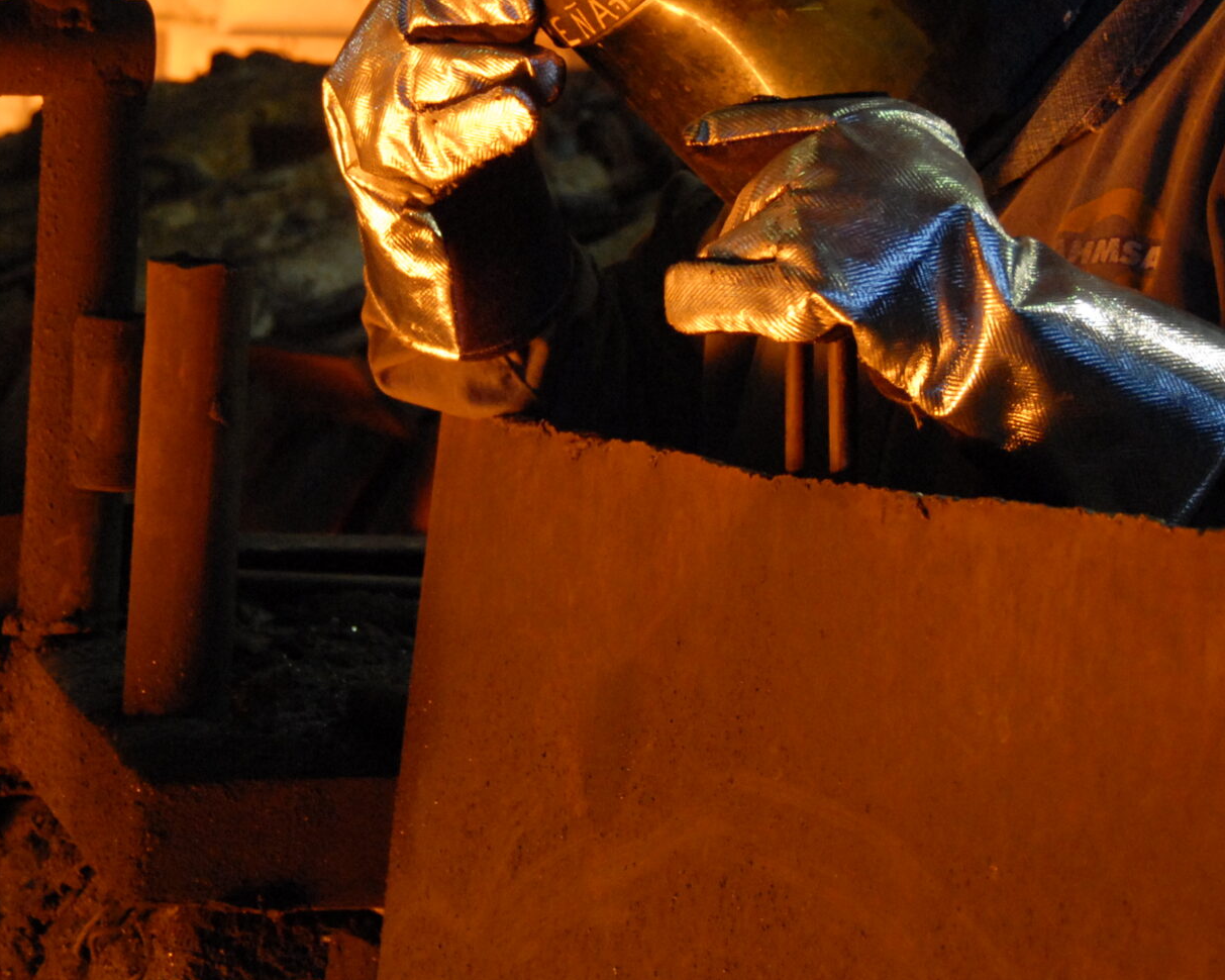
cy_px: 208
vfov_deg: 12.9
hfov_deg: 16.1
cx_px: 433
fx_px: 4314
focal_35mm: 119
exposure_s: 1/30
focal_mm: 40
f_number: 5.6
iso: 800
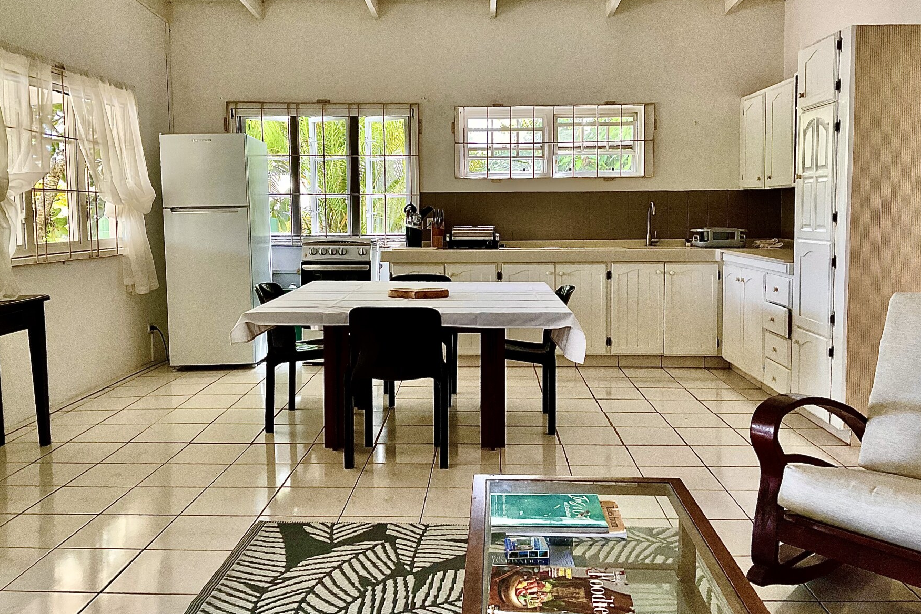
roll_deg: +1.0
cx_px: 472
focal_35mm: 31
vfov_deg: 42.3
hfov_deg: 60.3
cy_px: 268
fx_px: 793
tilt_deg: -5.4
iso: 50
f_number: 1.8
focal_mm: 3
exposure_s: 1/60
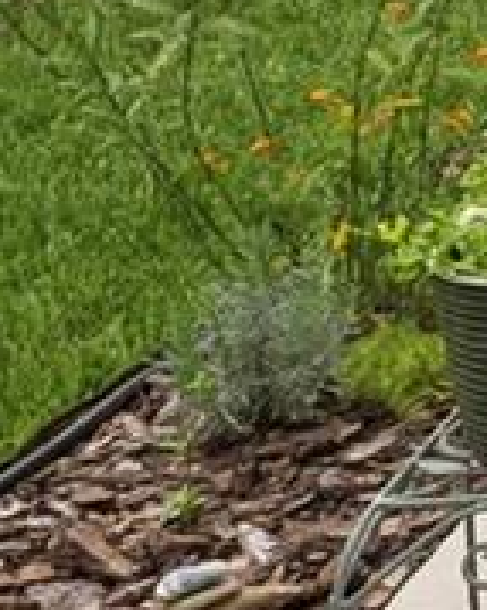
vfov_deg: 13.5
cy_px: -545
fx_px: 2272
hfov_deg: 8.2
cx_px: 1849
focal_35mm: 126
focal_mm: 10
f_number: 8
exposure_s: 1/640
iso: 200
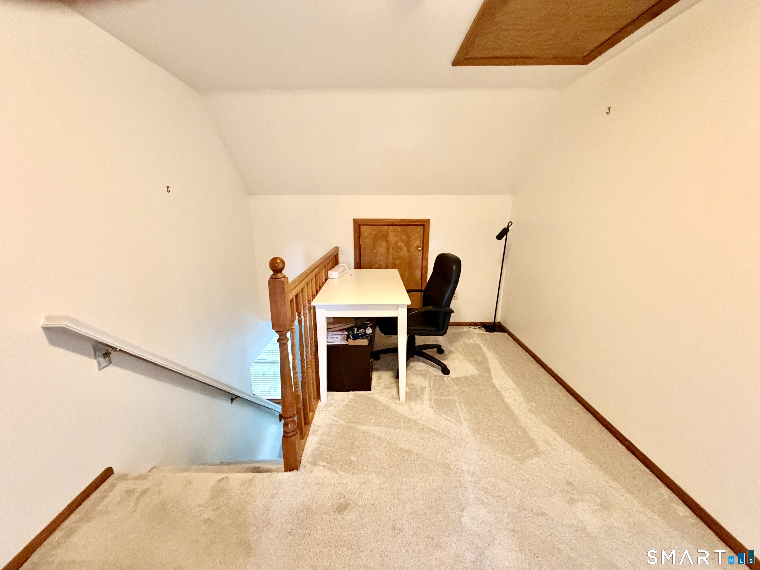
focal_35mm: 14
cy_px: 285
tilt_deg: -14.1
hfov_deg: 102.1
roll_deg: +0.2
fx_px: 307
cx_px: 380
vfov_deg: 85.7
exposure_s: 1/60
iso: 800
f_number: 2.2
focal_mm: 2.22
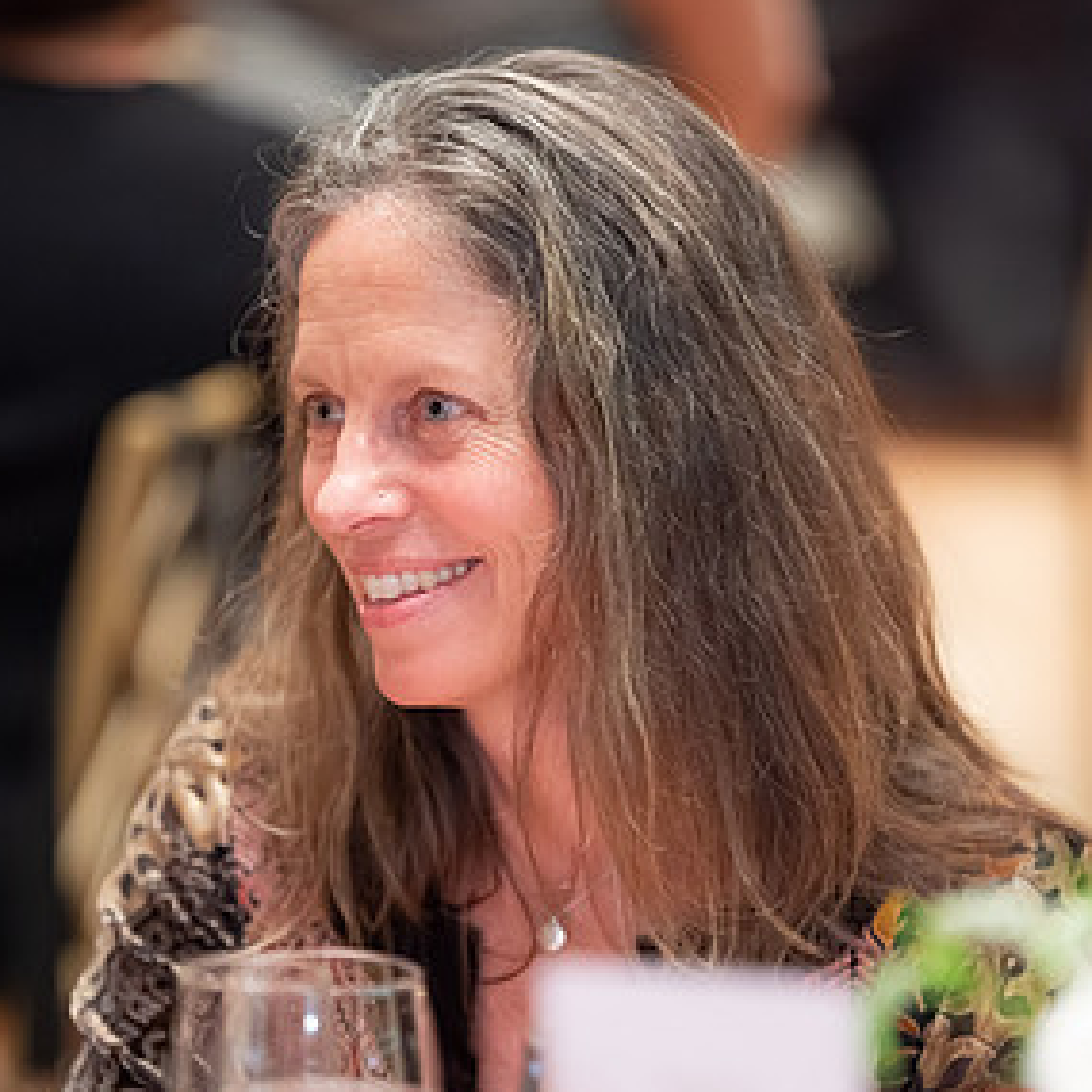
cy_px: 724
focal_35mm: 241
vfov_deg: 7.3
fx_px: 8601
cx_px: 550
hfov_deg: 7.3
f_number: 2.8
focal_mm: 180
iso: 8000
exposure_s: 1/100
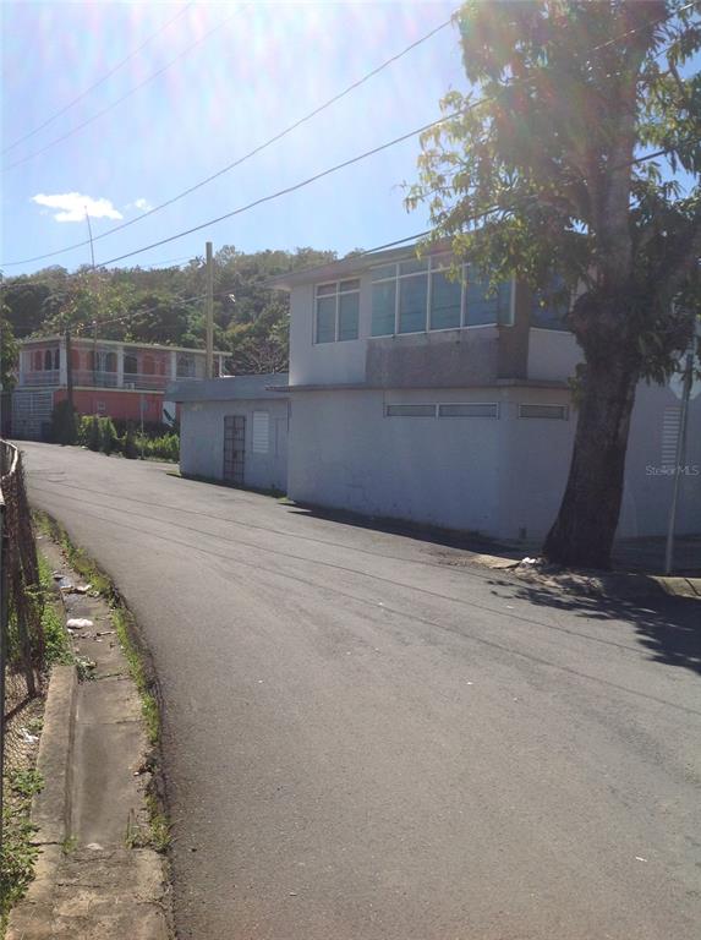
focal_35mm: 35
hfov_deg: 40.6
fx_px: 948
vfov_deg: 52.7
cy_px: 470
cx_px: 350
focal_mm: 4.28
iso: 50
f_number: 2.4
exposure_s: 1/2326
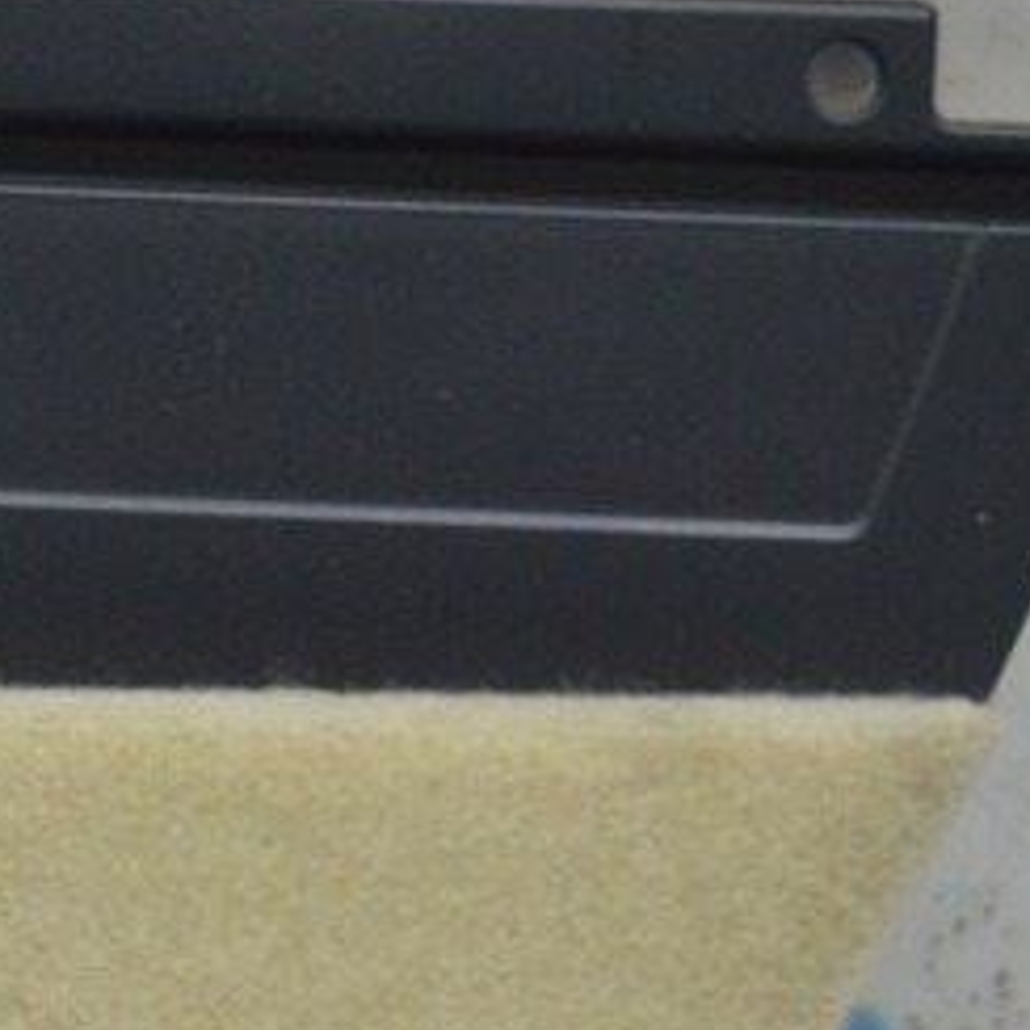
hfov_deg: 9.2
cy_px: 738
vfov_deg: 9.6
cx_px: -832
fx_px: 6093
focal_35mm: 181
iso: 400
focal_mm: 34
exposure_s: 1/40
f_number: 4.5
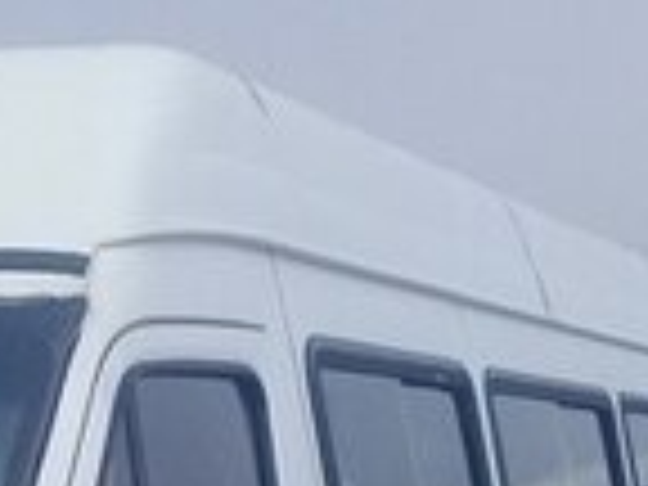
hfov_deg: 13.7
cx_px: 14
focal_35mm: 142
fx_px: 2658
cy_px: 997
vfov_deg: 9.7
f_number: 2.2
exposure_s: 1/1770
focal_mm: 3.3
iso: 50
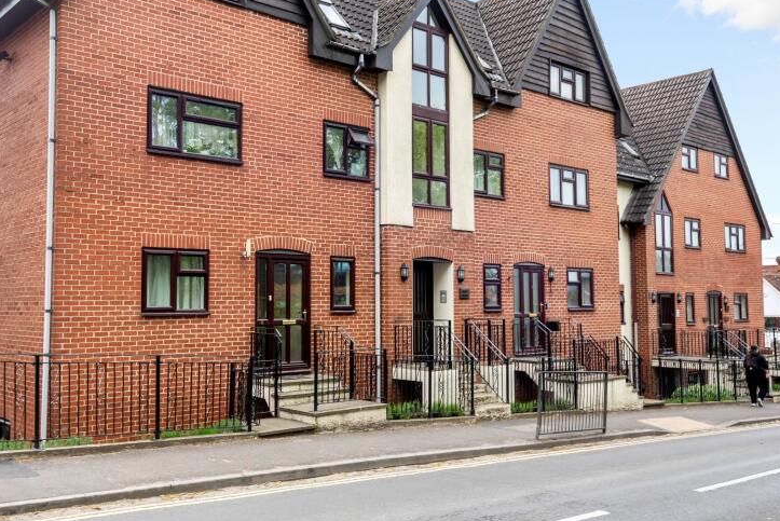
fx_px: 737
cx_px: 326
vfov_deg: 38.4
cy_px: 167
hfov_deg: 55.5
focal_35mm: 34
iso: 250
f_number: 8
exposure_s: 1/100
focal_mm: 24
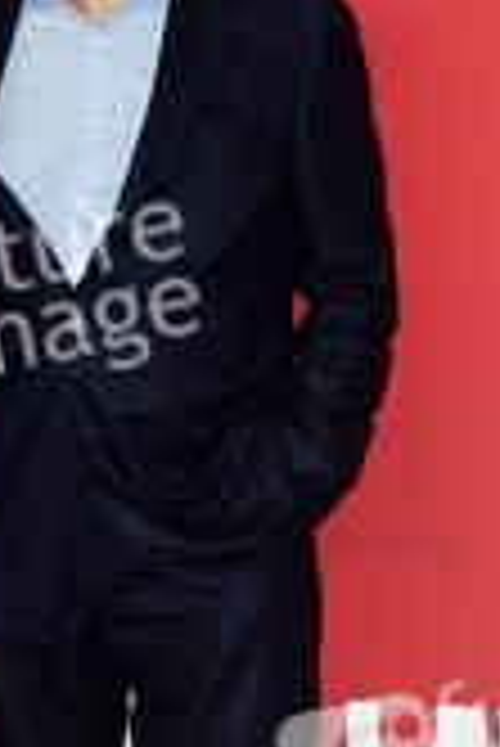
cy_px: 536
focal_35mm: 193
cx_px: 101
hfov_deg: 7.1
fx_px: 4012
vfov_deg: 10.6
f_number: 6.3
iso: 800
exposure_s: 1/250
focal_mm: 80
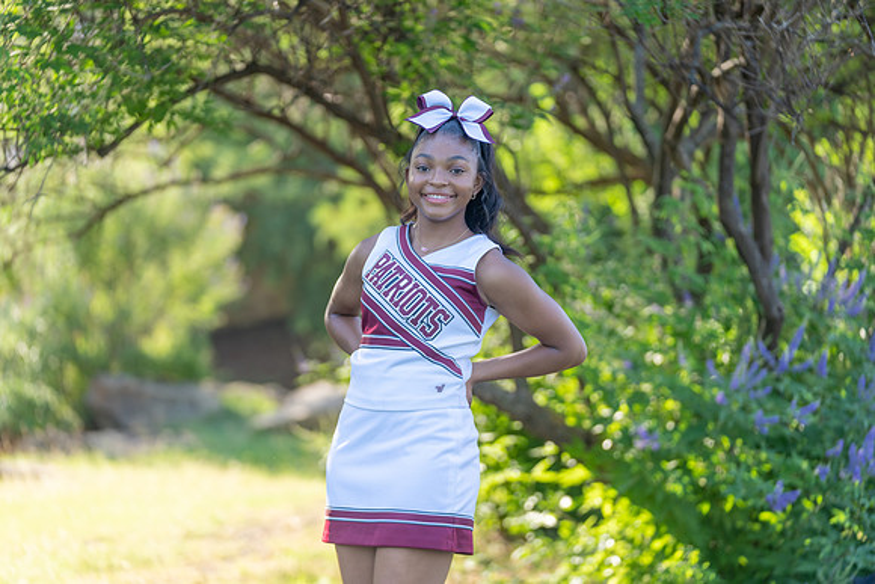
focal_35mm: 127
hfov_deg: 16.1
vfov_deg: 10.8
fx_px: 3087
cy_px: 292
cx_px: 438
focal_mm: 127
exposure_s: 1/320
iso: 125
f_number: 2.8
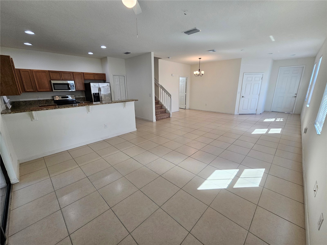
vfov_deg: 89.9
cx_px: 164
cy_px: 122
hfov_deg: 106.2
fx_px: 123
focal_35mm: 13
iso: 64
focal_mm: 2.2
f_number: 2.2
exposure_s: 1/60
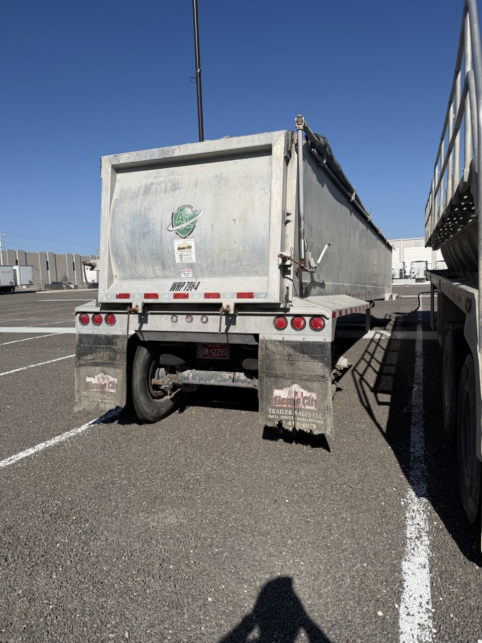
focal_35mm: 24
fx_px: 446
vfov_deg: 71.6
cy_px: 322
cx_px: 241
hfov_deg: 56.8
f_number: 1.8
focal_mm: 6.8
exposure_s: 1/8130
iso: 80
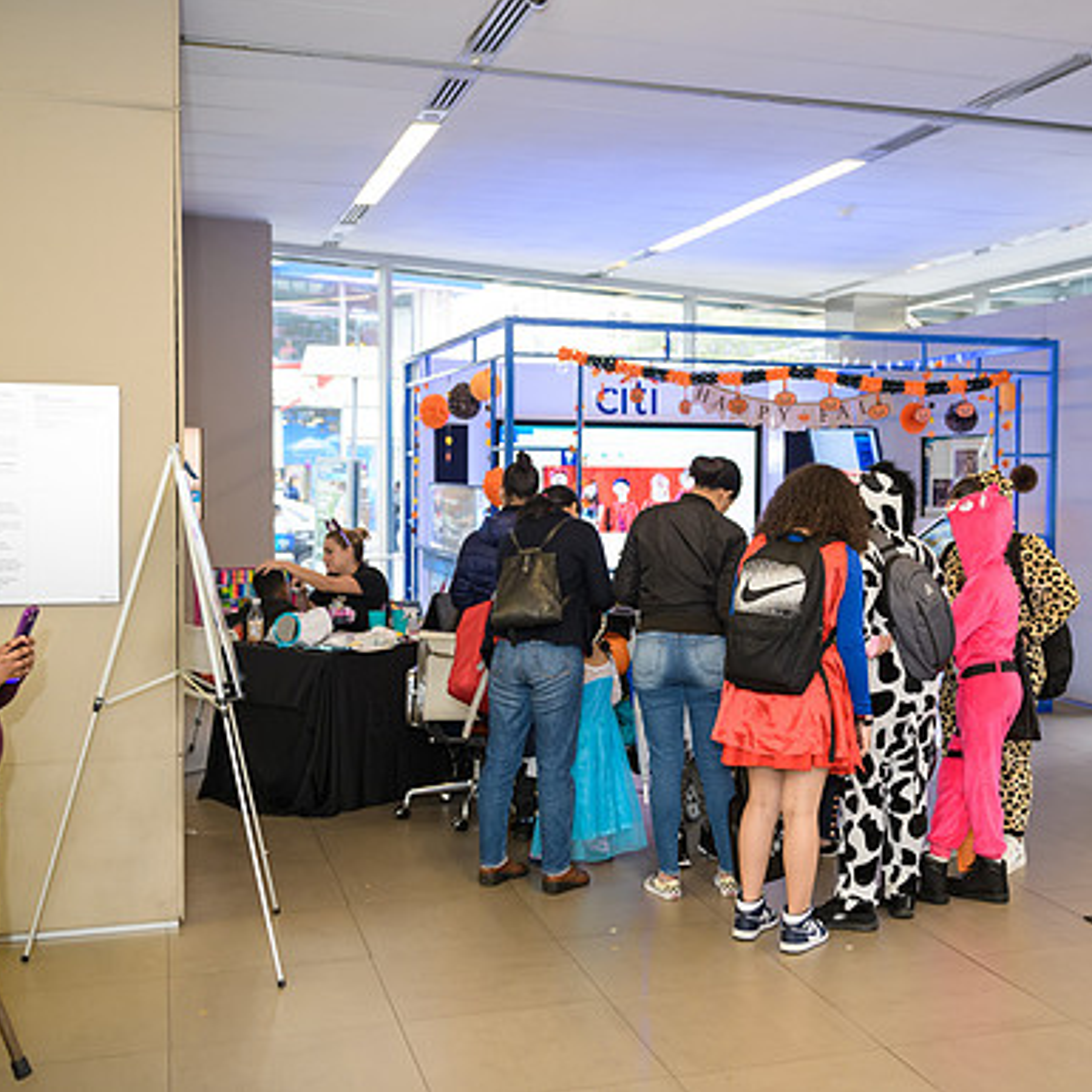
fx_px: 1463
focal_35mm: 41
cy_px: 546
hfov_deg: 40.5
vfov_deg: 40.9
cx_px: 712
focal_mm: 32
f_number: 3.2
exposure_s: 1/125
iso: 800
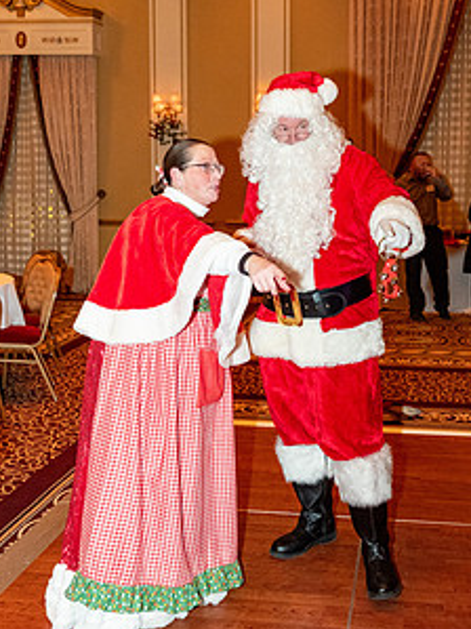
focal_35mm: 42
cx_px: 299
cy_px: 255
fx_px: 763
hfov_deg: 34.1
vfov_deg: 44.6
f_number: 2.8
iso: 2500
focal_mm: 19.6
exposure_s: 1/125
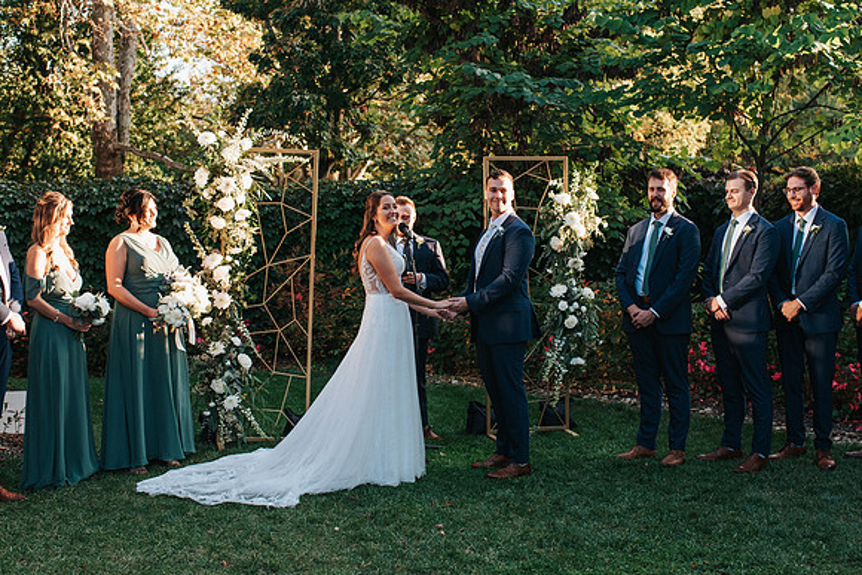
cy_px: 288
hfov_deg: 40.0
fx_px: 1183
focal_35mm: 49
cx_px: 422
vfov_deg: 27.3
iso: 1000
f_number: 3.2
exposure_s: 1/1000
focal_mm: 35
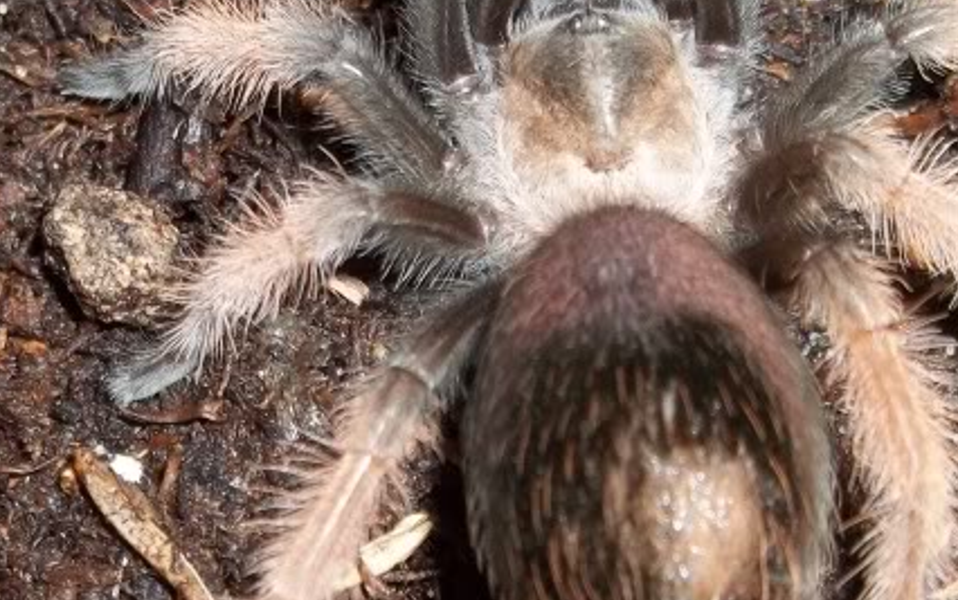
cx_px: 477
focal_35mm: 84
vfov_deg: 15.6
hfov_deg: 24.6
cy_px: 330
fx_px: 2195
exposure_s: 1/30
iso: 64
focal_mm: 5.9
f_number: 3.3
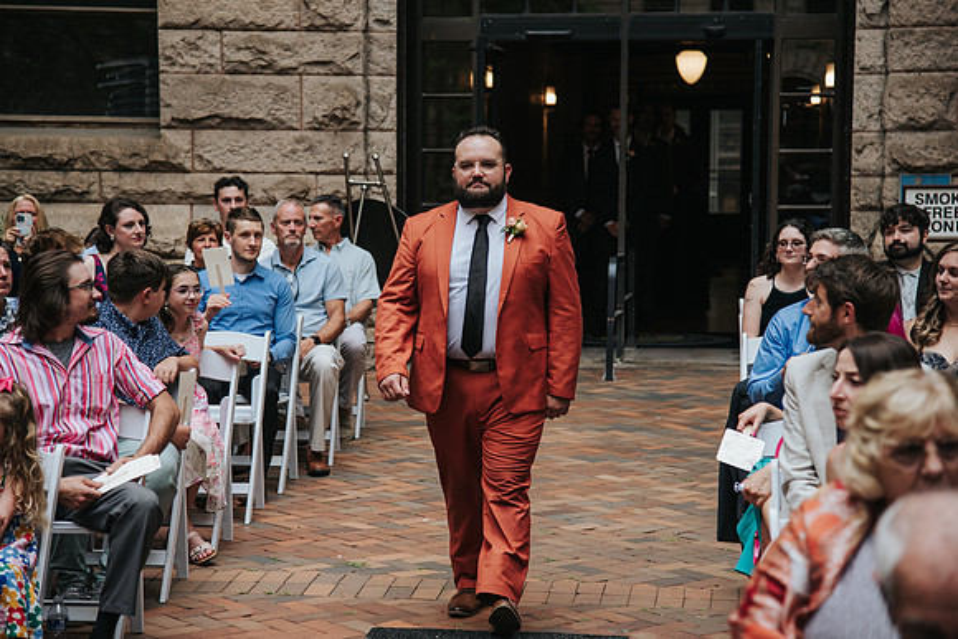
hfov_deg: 22.0
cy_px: 290
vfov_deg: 14.8
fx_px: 2469
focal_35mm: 93
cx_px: 466
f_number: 4
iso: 400
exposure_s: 1/500
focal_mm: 85
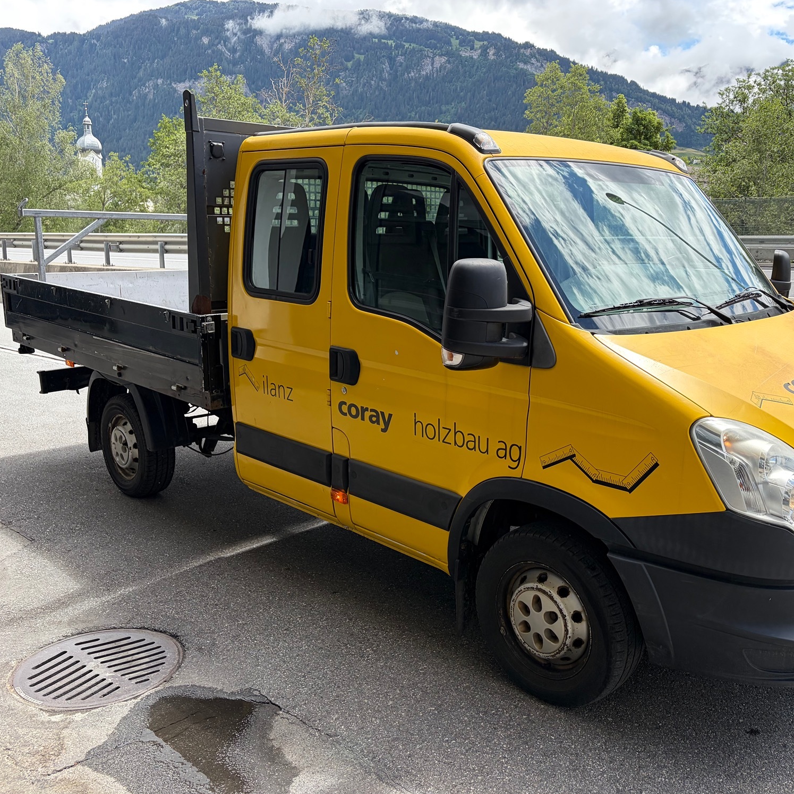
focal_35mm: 31
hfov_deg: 52.3
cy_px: 399
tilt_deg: -10.6
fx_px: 804
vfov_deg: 52.5
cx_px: 463
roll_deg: +0.1
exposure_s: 1/1263
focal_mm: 5.96
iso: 64
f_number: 1.6
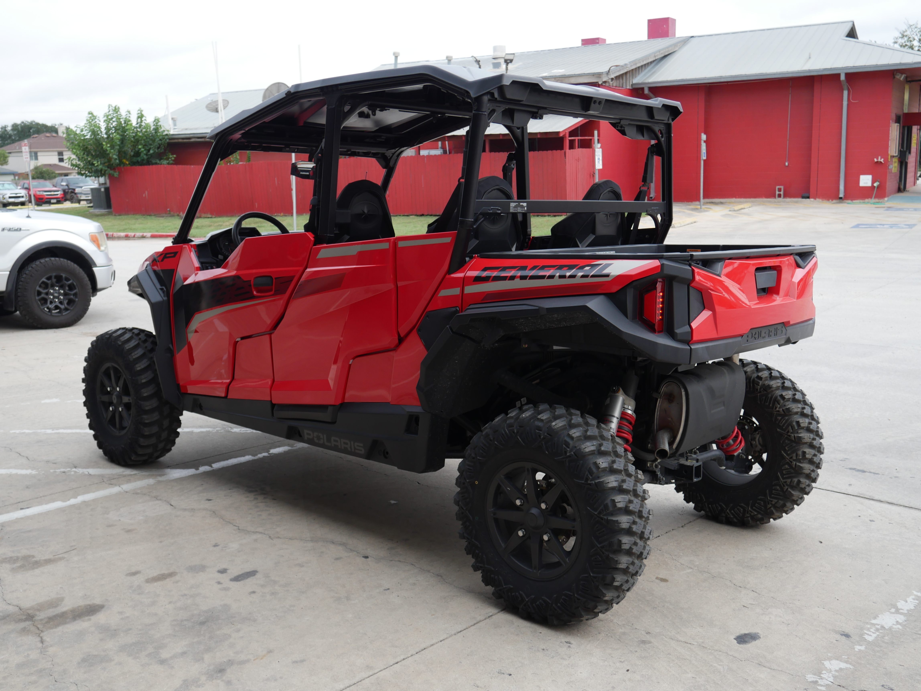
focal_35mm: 34
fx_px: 905
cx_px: 460
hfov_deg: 53.9
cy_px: 346
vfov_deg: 41.8
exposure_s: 1/160
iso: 200
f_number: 4.5
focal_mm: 17
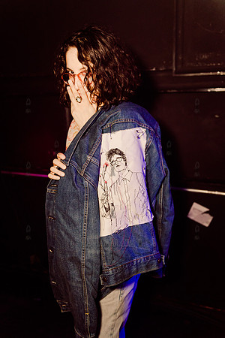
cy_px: 169
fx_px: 319
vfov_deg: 55.8
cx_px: 112
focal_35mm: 34
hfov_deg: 38.9
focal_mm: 34
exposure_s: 1/320
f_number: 2.8
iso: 3200
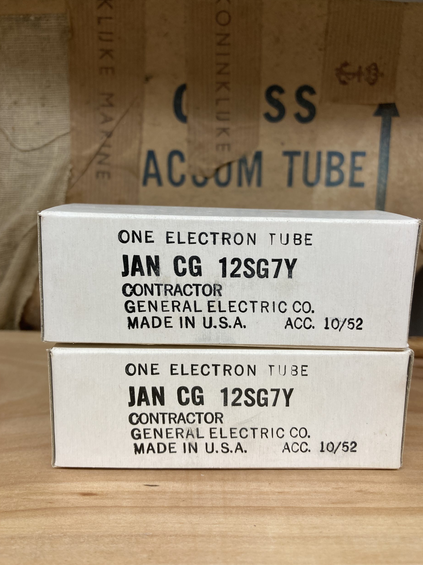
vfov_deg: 61.6
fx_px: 472
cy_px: 275
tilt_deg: -9.3
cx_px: 213
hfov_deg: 48.2
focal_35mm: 29
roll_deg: -0.8
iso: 40
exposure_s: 1/50
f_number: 1.8
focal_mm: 3.99
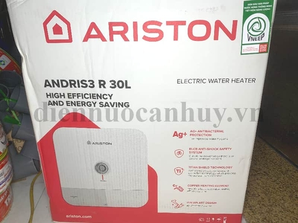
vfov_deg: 53.1
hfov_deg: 67.3
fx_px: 224
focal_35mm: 26
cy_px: 112
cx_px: 149
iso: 40
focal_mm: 4.25
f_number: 1.8
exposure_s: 1/122
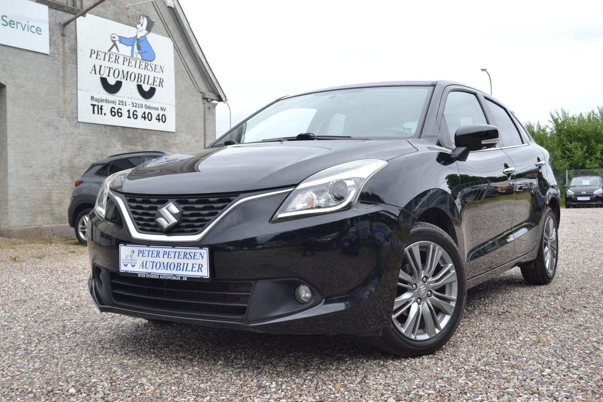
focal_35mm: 39
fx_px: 653
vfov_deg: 34.2
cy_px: 201
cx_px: 302
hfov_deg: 49.6
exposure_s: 1/160
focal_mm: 26
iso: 100
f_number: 6.3
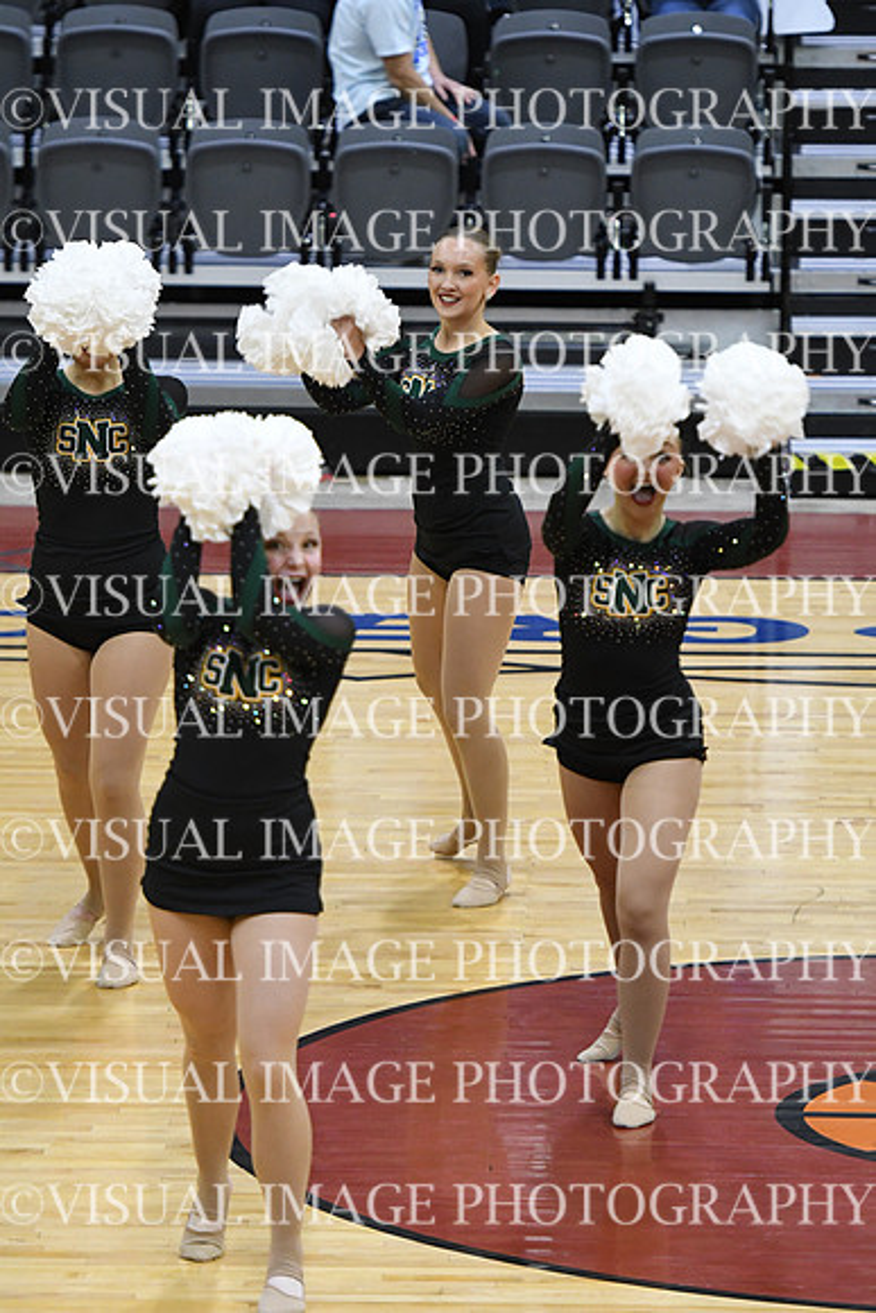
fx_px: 8207
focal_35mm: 225
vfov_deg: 9.1
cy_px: 656
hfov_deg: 6.1
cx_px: 438
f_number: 2.8
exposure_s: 1/400
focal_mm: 150
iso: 3200
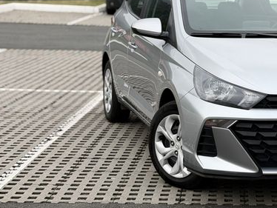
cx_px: 269
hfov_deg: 18.5
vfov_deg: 14.2
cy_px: 84
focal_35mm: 104
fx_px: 833
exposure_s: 1/2667
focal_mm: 6.76
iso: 64
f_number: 1.78
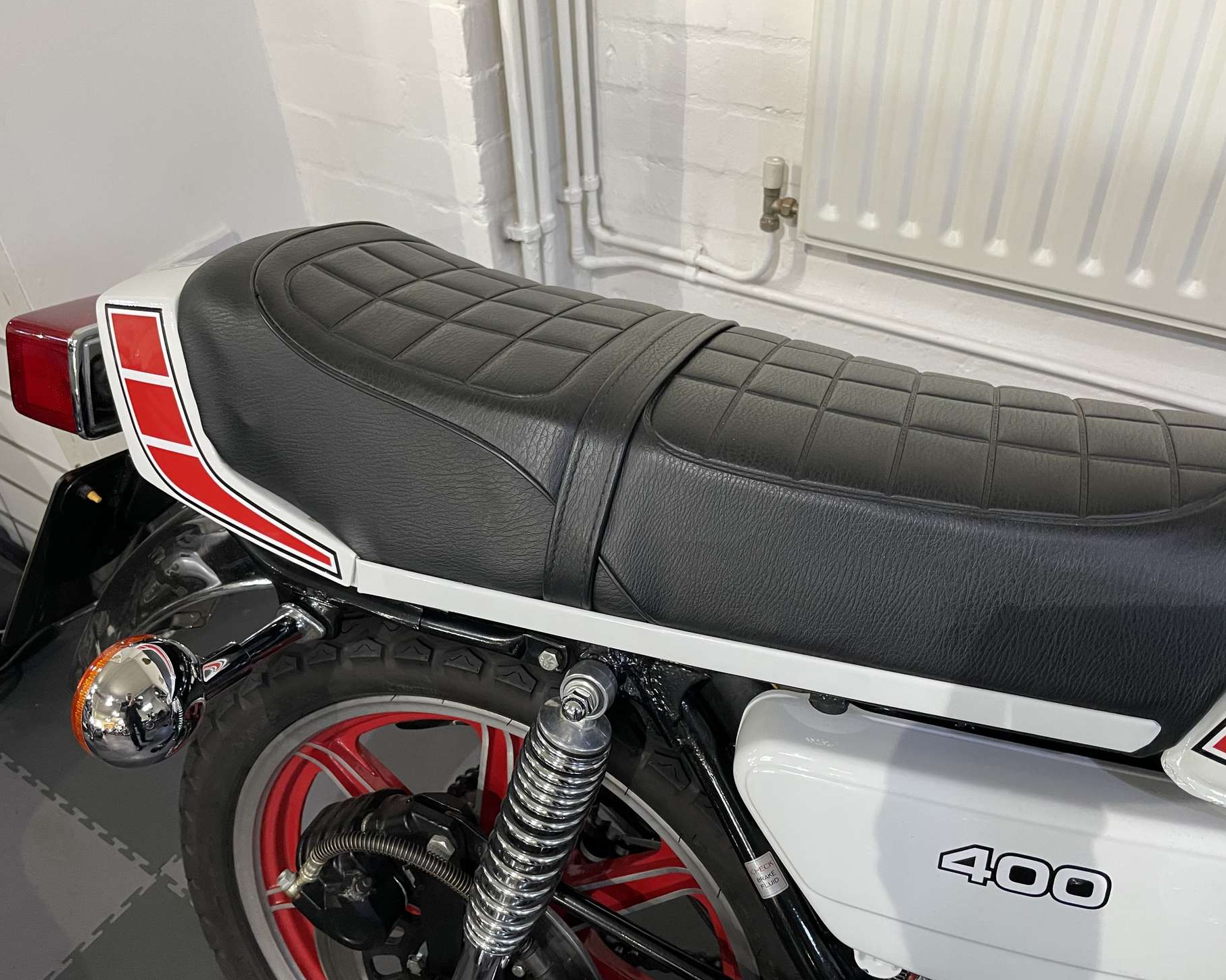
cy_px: 503
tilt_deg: -40.1
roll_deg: +3.6
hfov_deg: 62.2
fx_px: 1016
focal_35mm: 28
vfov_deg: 51.5
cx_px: 605
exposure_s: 1/50
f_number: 1.6
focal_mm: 4.2
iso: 200
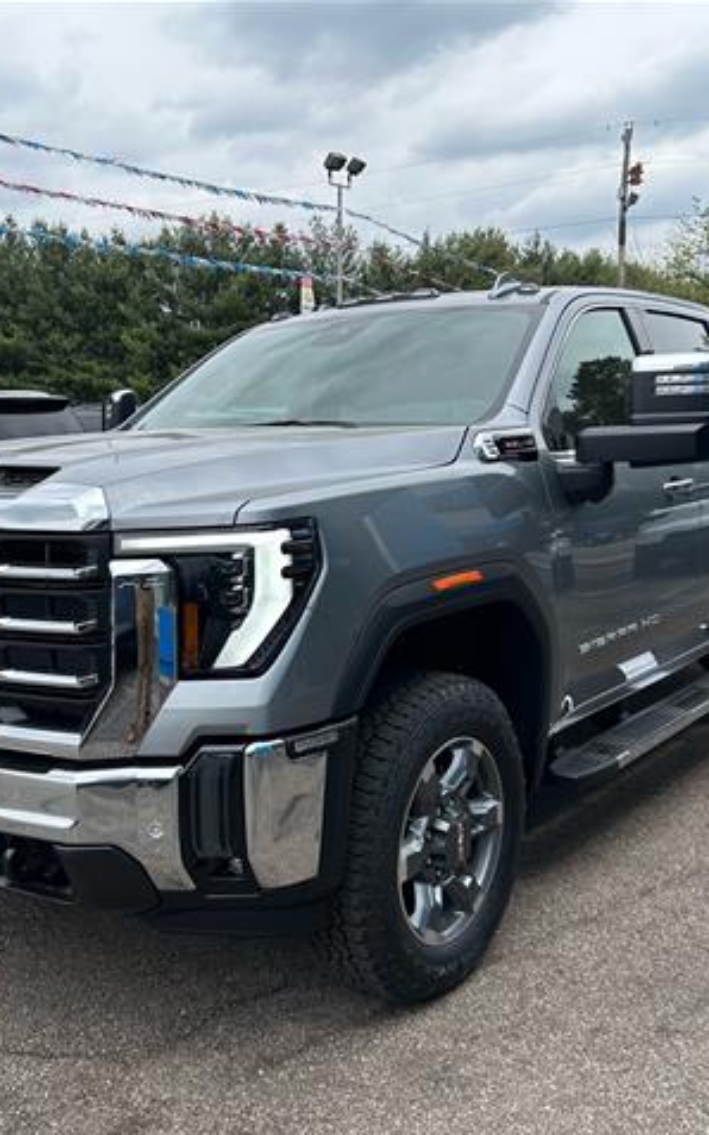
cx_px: 274
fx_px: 1144
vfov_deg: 52.8
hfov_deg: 34.3
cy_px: 569
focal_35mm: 37
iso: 50
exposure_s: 1/2045
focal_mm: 5.7
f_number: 1.5
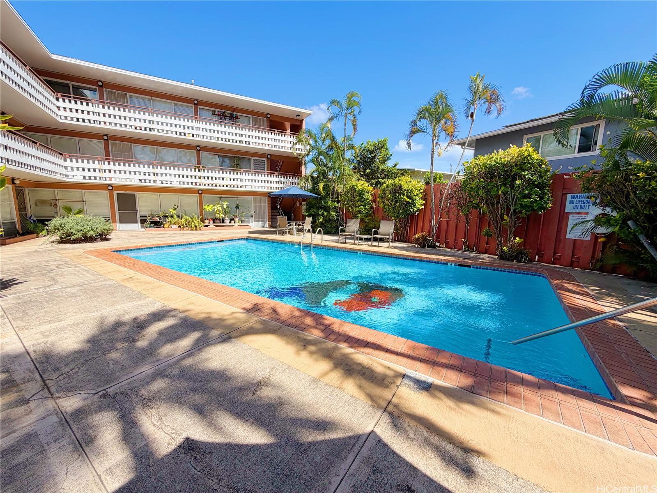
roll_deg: -1.5
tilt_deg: -7.8
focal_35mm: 14
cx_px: 328
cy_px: 246
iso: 20
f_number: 2.2
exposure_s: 1/820
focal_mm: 2.22
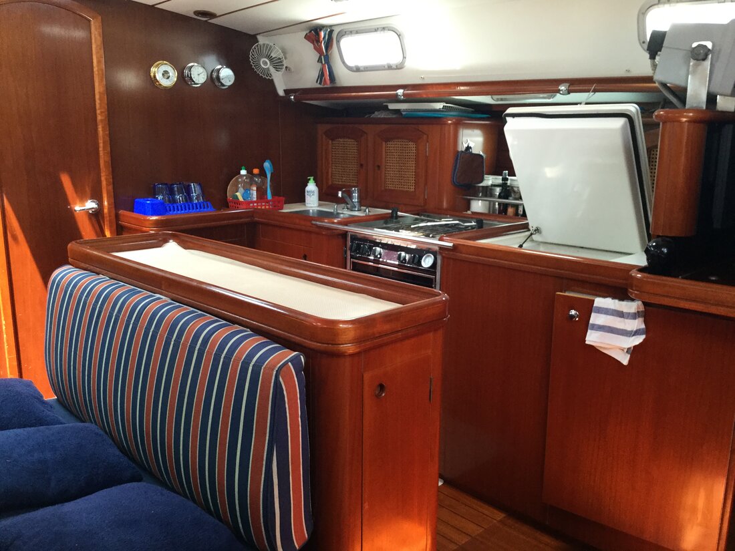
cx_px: 368
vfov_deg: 45.4
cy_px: 276
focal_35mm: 31
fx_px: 658
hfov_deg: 58.4
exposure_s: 1/33
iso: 125
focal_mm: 3.3
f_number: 2.4
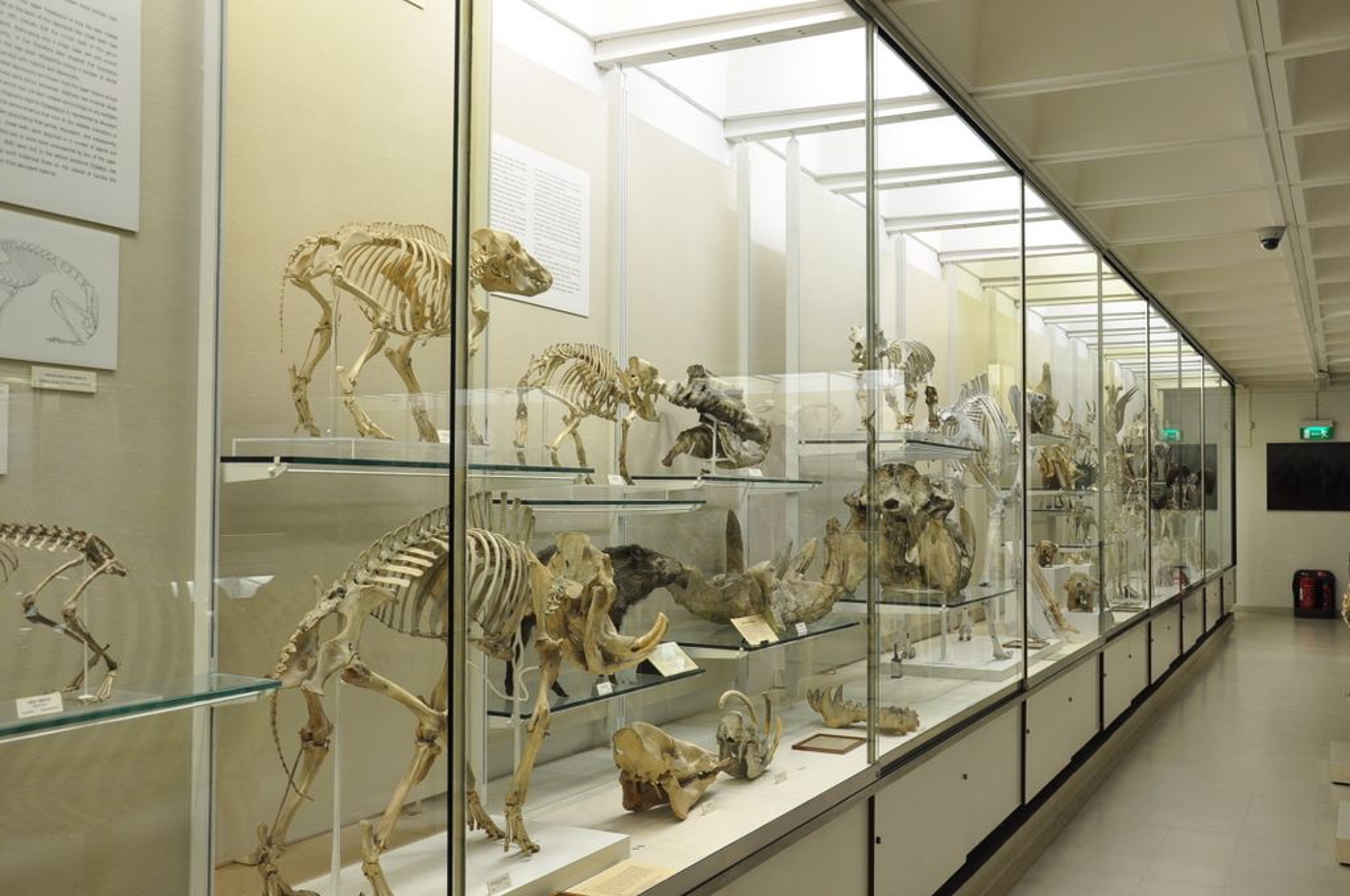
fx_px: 1236
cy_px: 448
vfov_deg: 39.9
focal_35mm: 33
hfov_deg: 57.3
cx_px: 675
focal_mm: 22
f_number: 6.3
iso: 400
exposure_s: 1/20
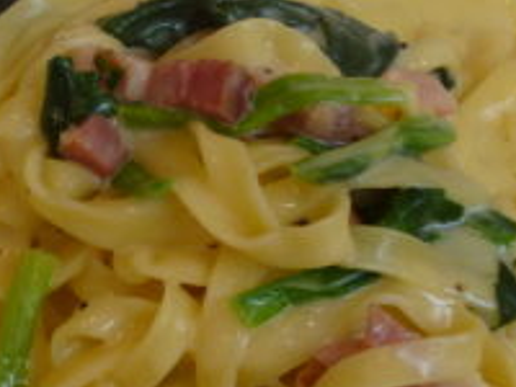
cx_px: 201
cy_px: 233
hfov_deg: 17.9
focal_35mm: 110
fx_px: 1640
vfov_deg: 13.5
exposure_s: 1/80
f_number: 3.3
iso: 160
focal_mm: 7.9
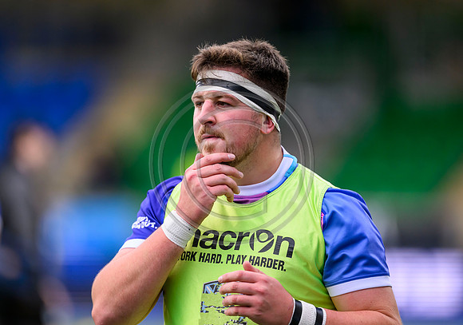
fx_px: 5417
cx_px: 219
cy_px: 162
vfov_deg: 3.4
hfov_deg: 4.9
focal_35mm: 414
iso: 1250
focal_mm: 400
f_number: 2.8
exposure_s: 1/1600
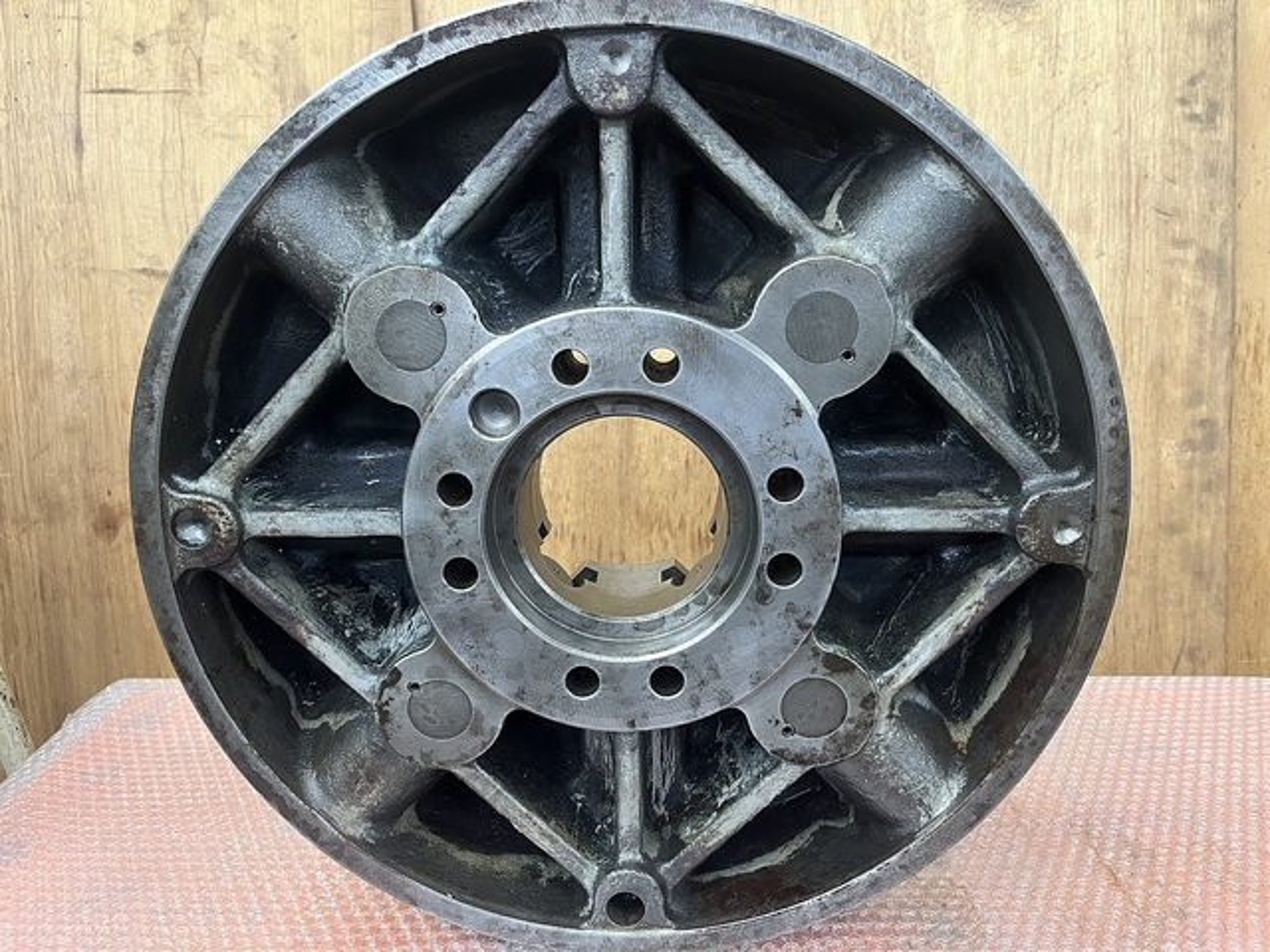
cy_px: 476
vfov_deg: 53.1
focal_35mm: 26
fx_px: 954
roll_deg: +2.1
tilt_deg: -14.8
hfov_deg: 67.3
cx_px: 635
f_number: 1.6
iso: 500
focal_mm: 5.1
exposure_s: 1/60
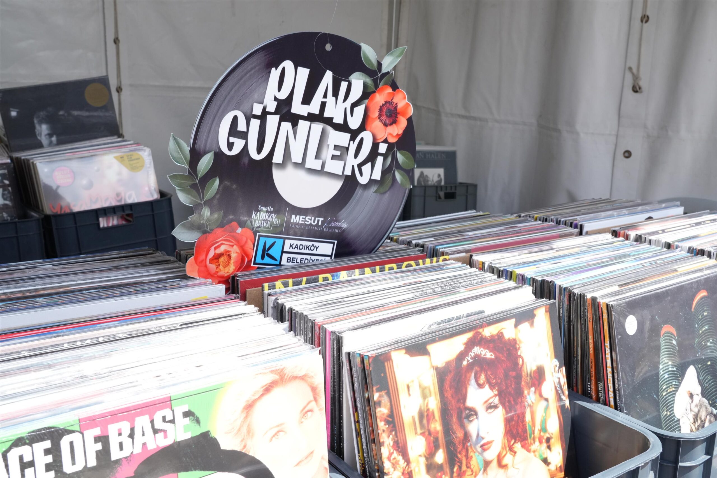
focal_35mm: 34
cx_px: 358
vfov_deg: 38.9
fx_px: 677
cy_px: 239
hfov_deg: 55.8
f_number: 13
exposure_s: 1/320
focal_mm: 34
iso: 1000
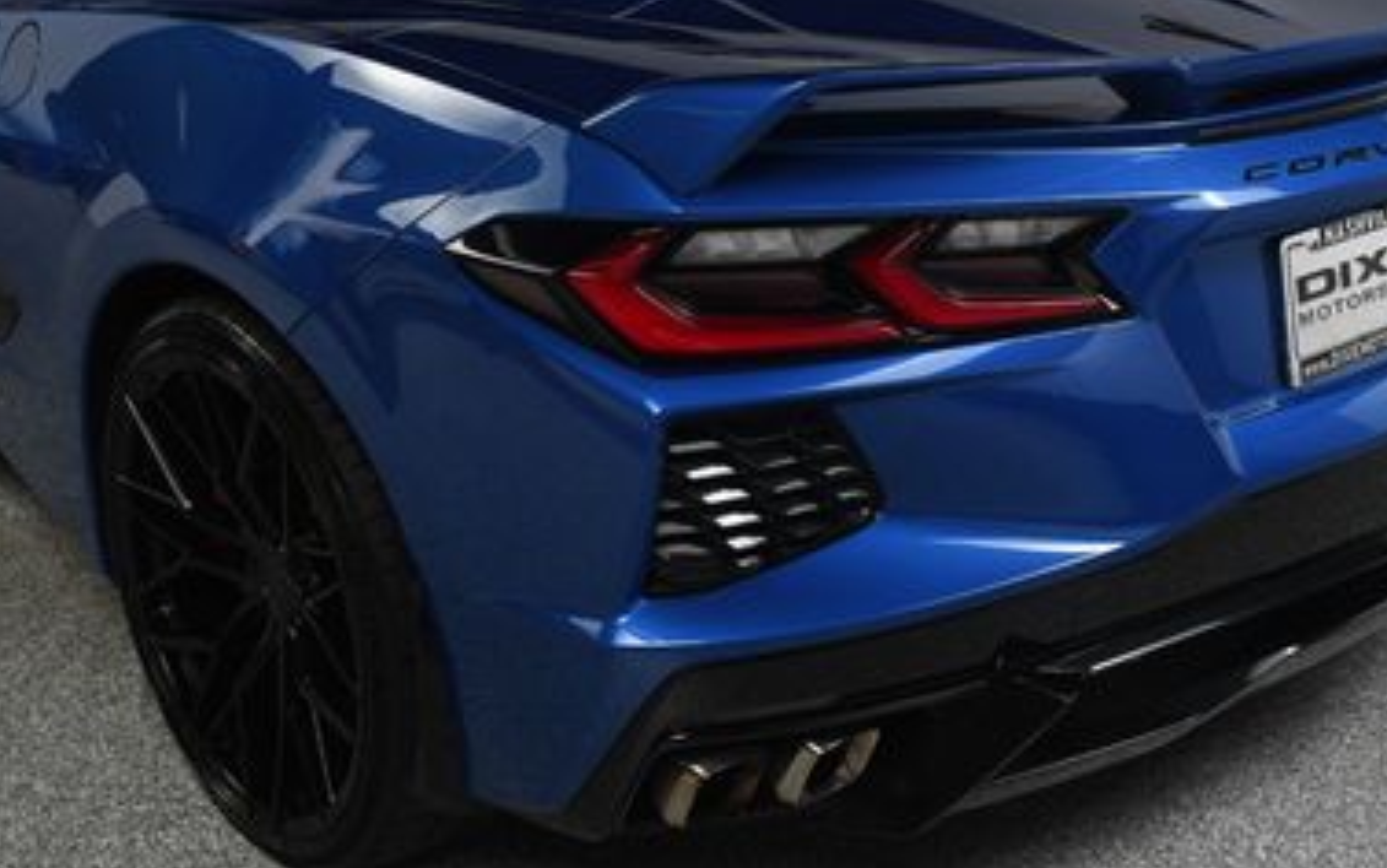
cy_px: 276
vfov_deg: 22.7
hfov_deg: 35.6
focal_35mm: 57
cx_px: 581
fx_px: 2156
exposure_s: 1/160
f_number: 11
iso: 100
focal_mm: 22
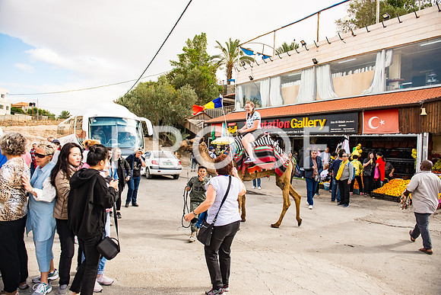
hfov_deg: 73.7
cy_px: 148
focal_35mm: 24
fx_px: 294
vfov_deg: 53.2
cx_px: 220
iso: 200
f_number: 2.8
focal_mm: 24
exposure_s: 1/1600
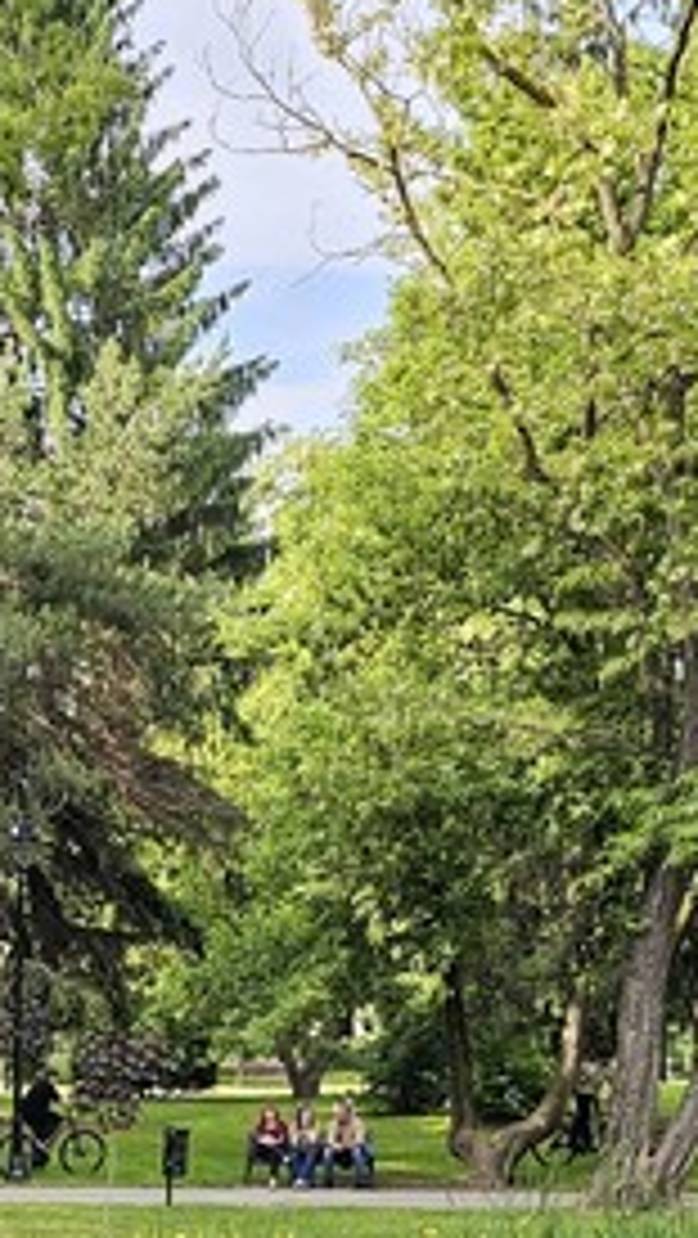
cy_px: 1373
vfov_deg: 23.4
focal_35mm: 85
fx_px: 2793
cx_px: -218
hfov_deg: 13.7
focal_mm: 6.3
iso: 25
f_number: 1.7
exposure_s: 1/180
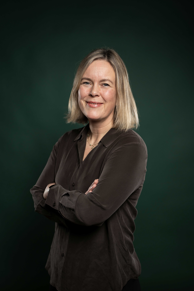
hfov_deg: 29.2
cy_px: 146
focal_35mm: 46
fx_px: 372
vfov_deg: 42.7
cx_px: 97
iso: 800
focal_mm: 46
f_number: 2.8
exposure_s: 1/320
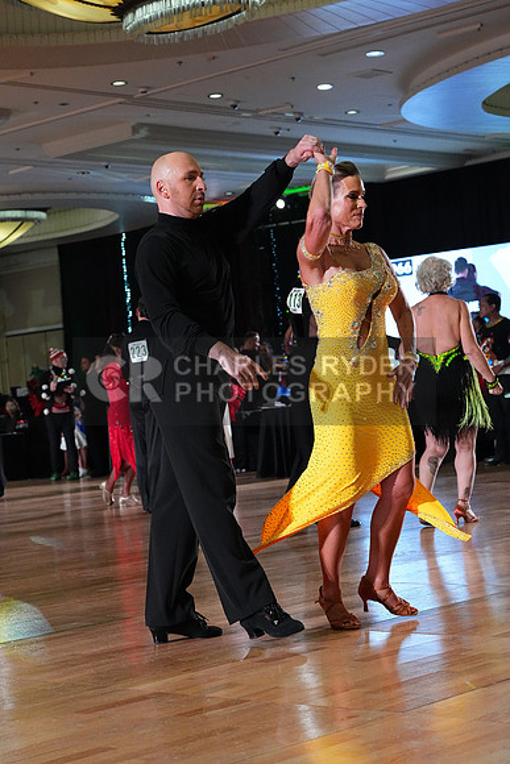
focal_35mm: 73
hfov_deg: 18.7
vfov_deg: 27.7
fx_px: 1550
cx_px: 255
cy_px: 382
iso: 8000
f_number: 6.3
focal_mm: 73
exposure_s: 1/400
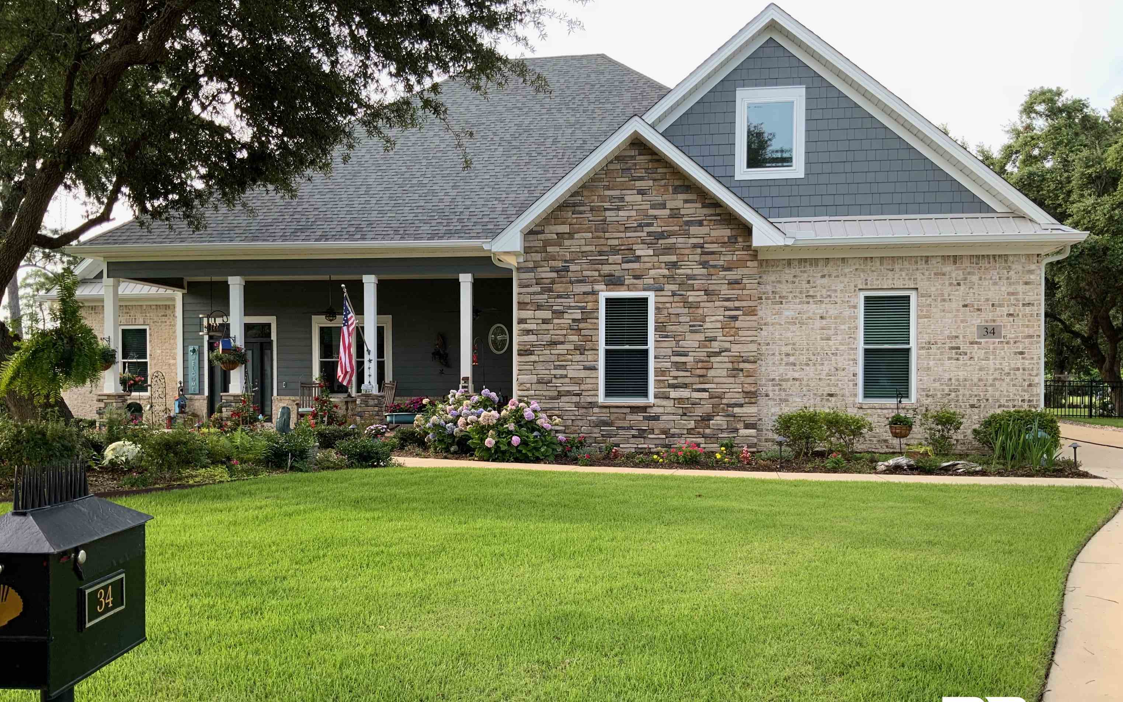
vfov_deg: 40.5
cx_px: 560
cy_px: 395
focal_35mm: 31
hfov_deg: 61.2
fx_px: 949
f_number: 1.8
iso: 20
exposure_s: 1/122
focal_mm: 3
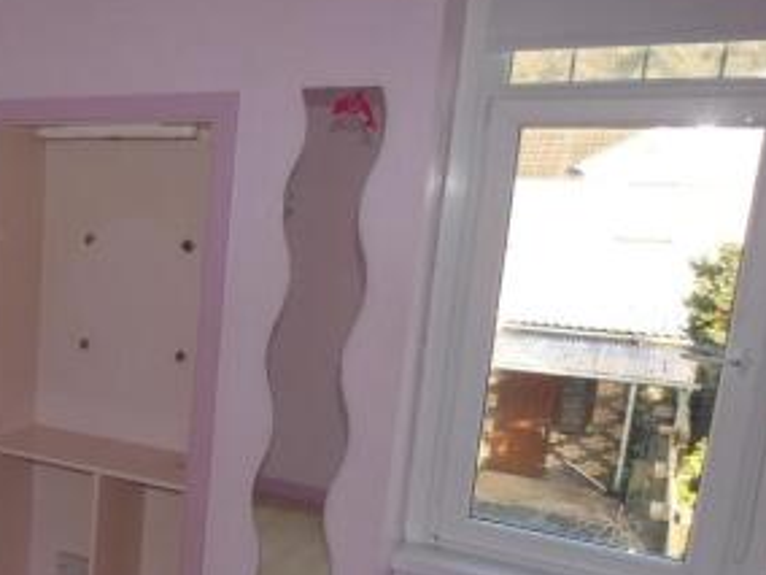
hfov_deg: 39.9
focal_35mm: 41
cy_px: 377
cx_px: -9
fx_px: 907
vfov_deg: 34.9
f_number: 2.8
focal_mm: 3.6
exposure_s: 1/125
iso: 80
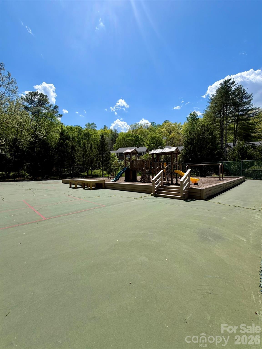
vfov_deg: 102.1
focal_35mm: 14
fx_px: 141
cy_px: 174
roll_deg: +0.5
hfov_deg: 85.7
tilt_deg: -0.2
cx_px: 131
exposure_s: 1/942
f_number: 2.2
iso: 20
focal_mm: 2.22
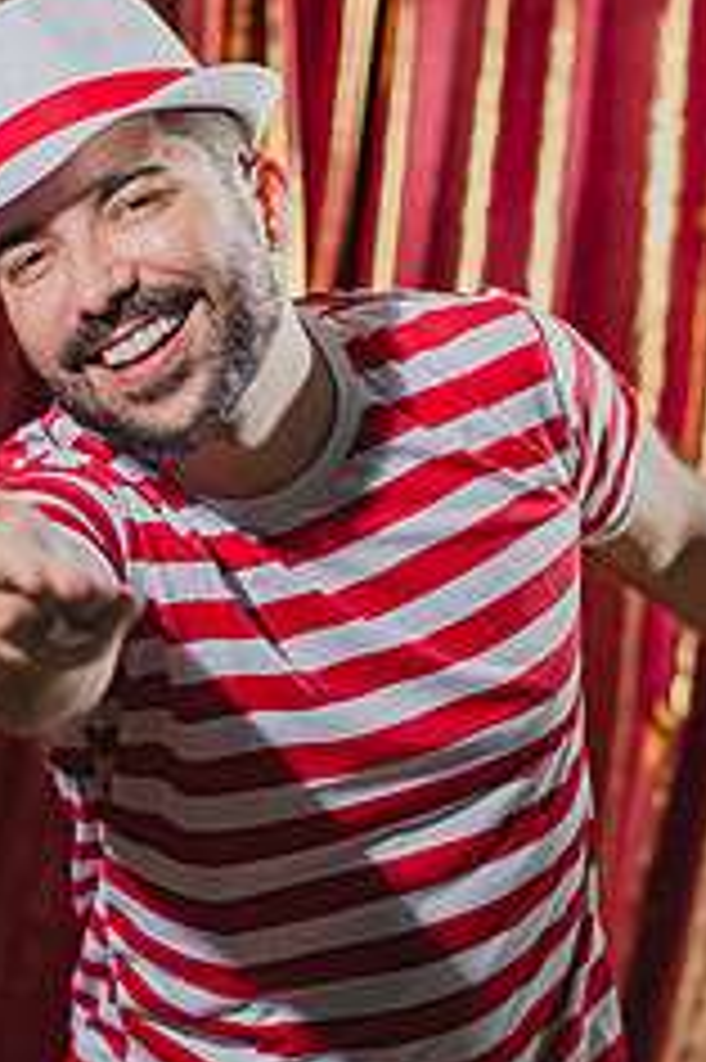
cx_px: 425
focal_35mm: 162
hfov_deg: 8.5
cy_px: 824
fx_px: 4772
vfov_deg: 12.6
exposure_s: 1/200
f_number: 2.5
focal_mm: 85
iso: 125
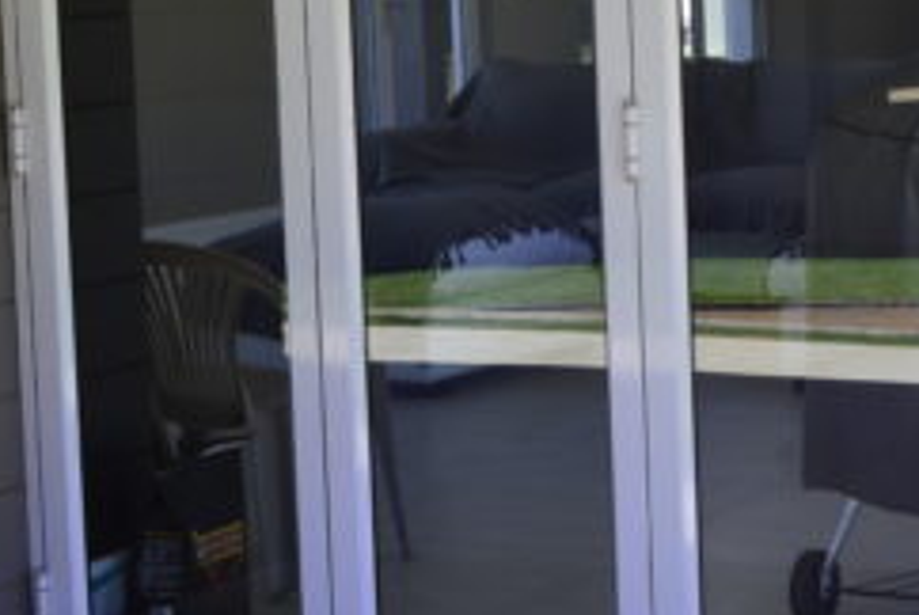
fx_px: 2658
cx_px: 760
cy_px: 106
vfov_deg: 13.1
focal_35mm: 104
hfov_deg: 19.4
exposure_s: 1/50
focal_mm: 28
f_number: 8
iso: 100
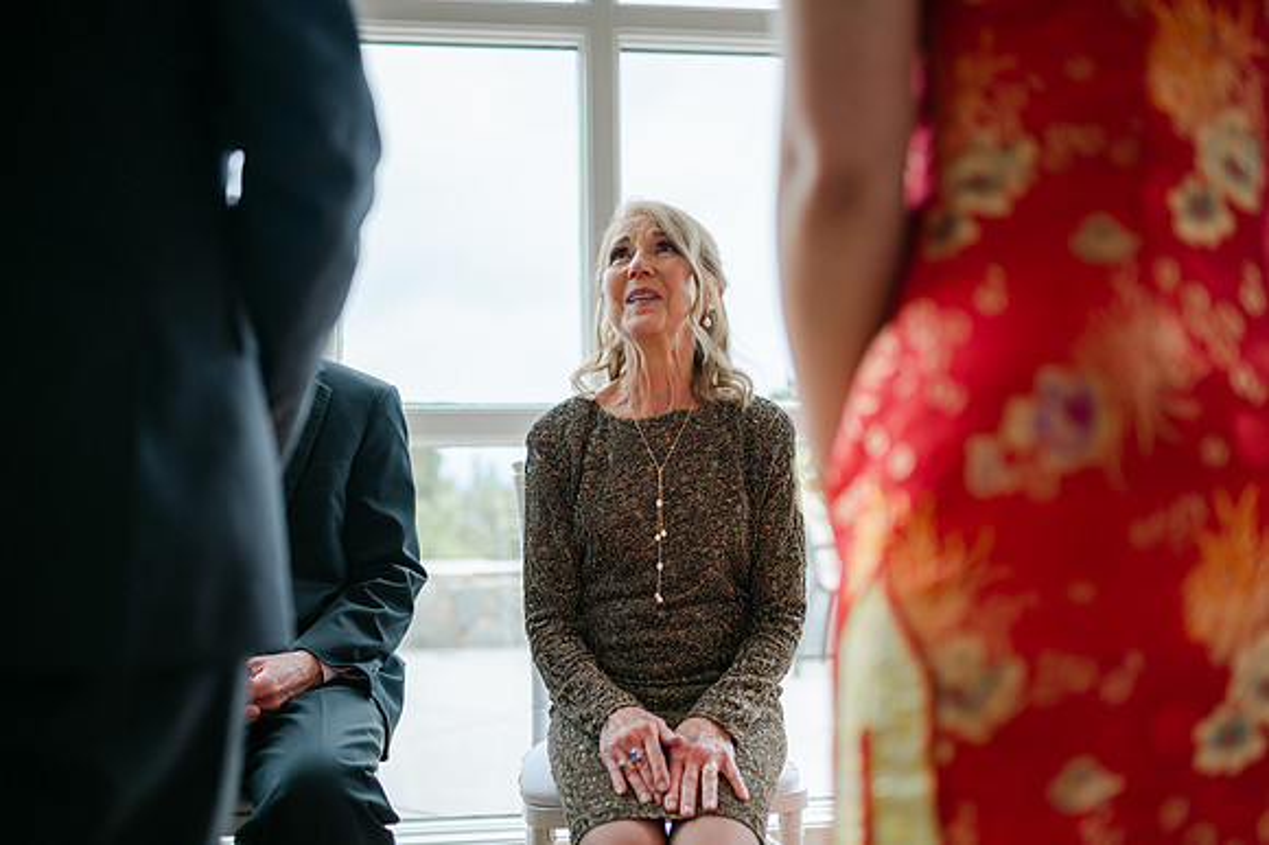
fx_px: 1258
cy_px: 422
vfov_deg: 37.1
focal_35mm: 36
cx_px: 634
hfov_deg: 53.5
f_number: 1.4
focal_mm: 35
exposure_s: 1/1600
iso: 100
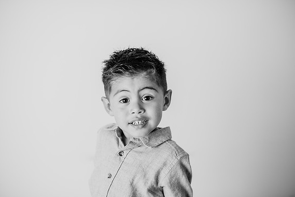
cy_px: 99
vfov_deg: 26.5
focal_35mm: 51
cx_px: 149
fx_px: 418
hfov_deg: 38.9
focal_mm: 50
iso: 100
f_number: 2.2
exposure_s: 1/160
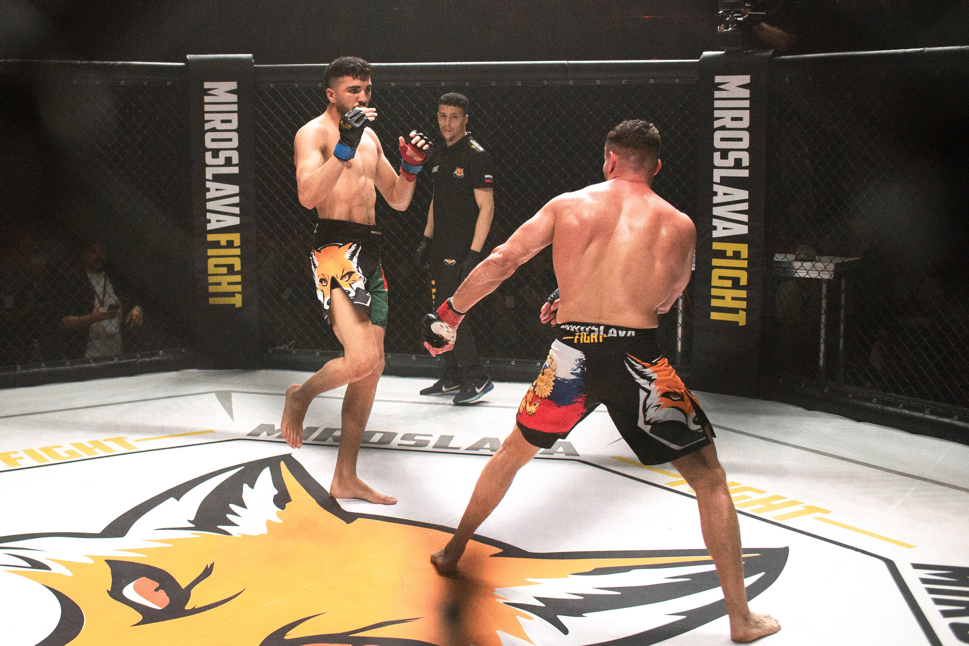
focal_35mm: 51
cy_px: 224
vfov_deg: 26.2
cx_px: 333
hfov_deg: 38.3
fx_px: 1380
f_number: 4
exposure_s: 1/4000
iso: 2000
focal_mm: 38
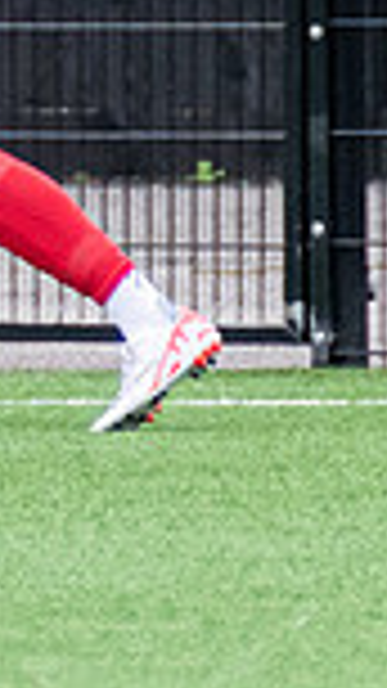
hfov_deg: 0.6
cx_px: -1199
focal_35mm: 1977
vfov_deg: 1.1
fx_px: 36086
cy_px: -150
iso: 800
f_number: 4
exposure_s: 1/1250
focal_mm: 200
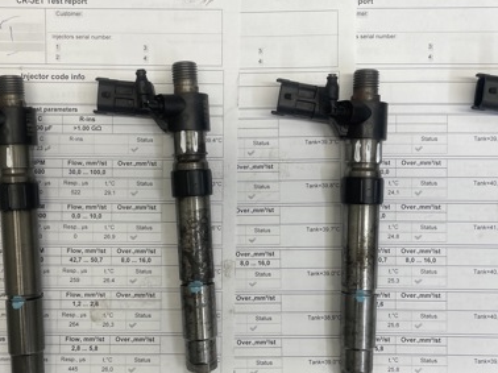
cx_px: 237
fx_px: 633
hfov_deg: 43.0
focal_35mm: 44
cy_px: 204
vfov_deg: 32.8
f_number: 1.6
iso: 32
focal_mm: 4.2
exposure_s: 1/144
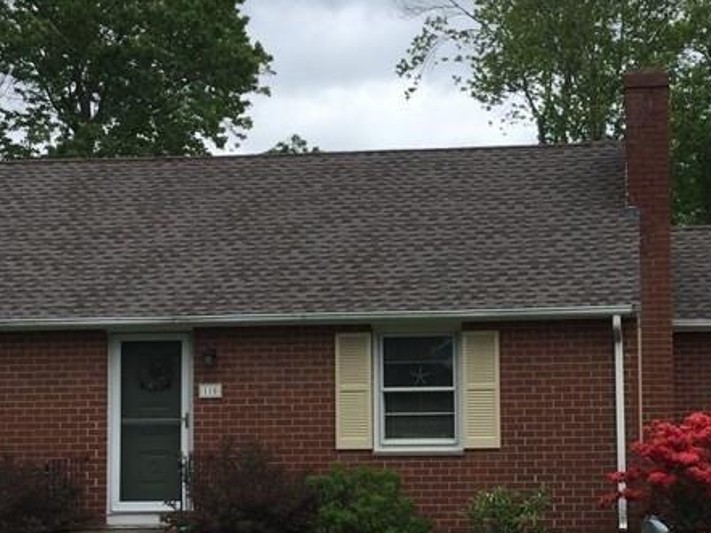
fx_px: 1479
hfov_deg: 26.9
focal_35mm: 72
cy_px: 330
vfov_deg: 20.4
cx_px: 461
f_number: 2.4
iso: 25
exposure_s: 1/1253
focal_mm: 3.3
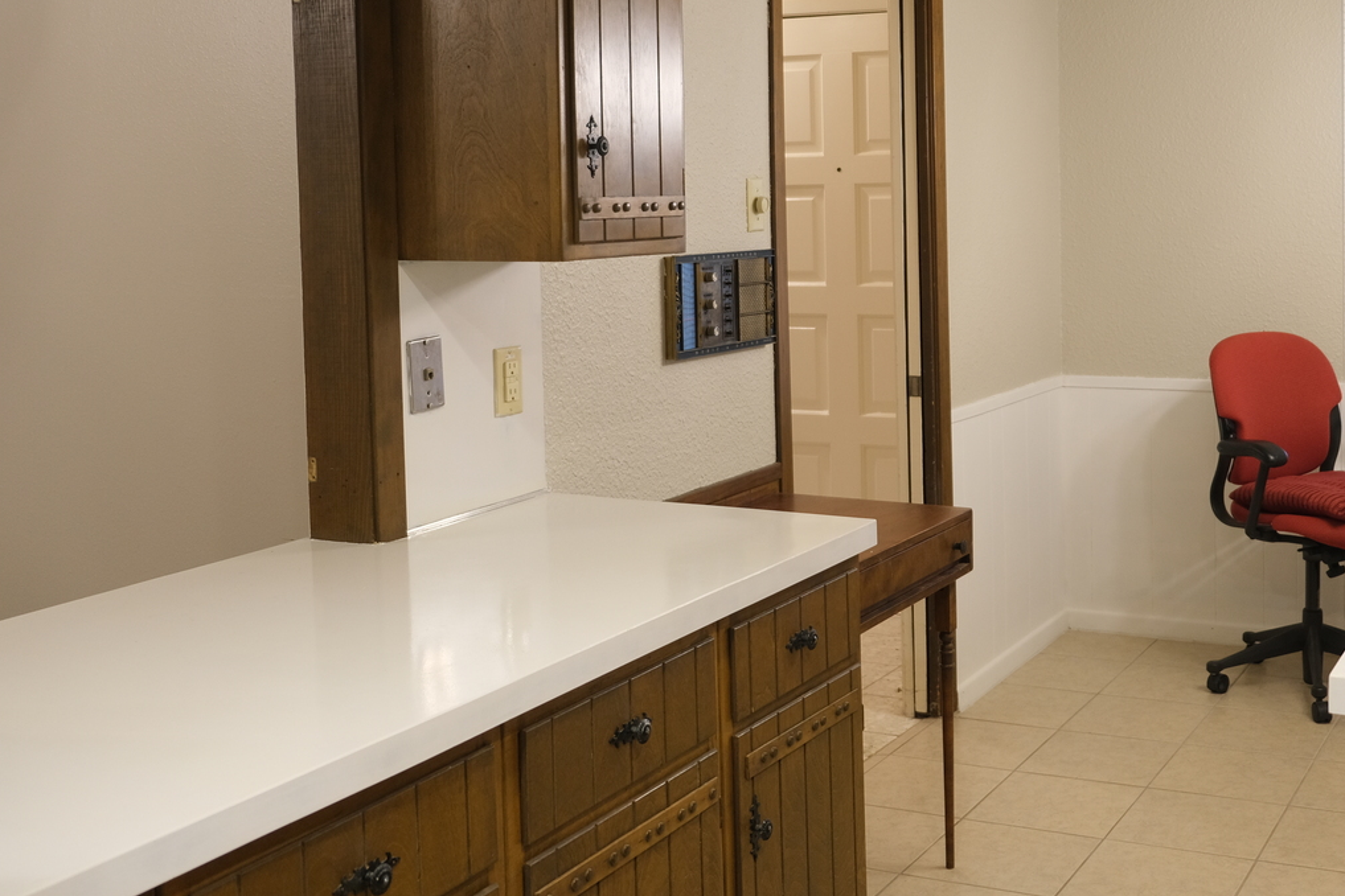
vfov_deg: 30.8
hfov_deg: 44.4
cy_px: 258
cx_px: 956
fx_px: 1606
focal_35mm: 43
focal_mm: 18
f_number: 2.8
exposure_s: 1/30
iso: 320
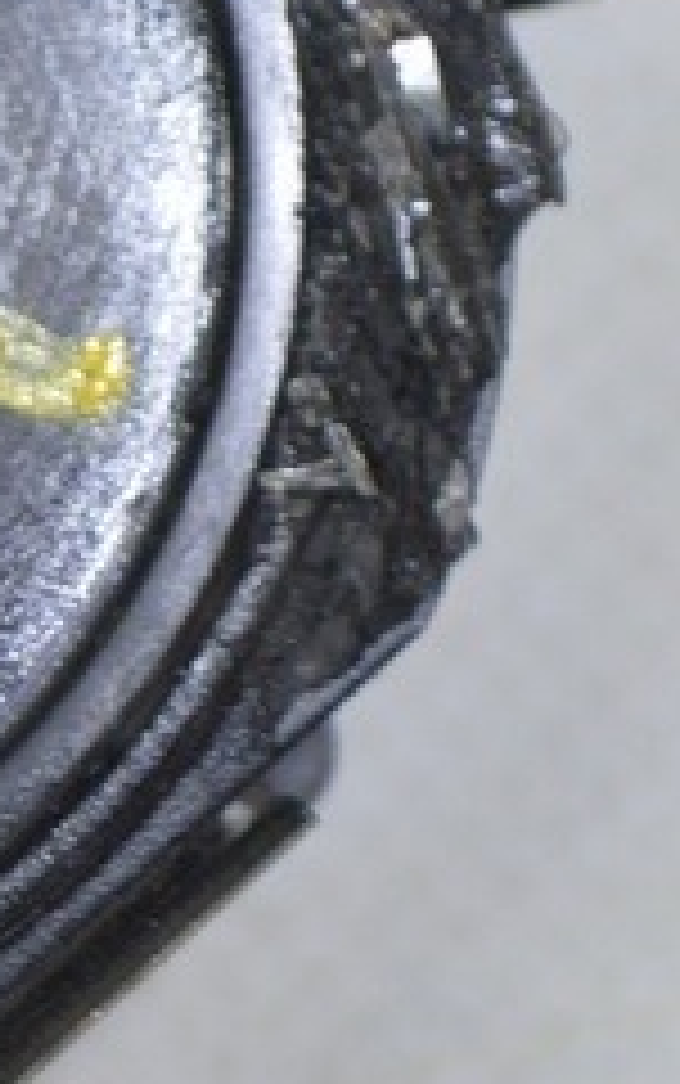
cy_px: 169
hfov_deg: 3.9
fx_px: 9975
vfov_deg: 6.2
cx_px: -599
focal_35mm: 337
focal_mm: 52
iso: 400
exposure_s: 1/25
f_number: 5.6
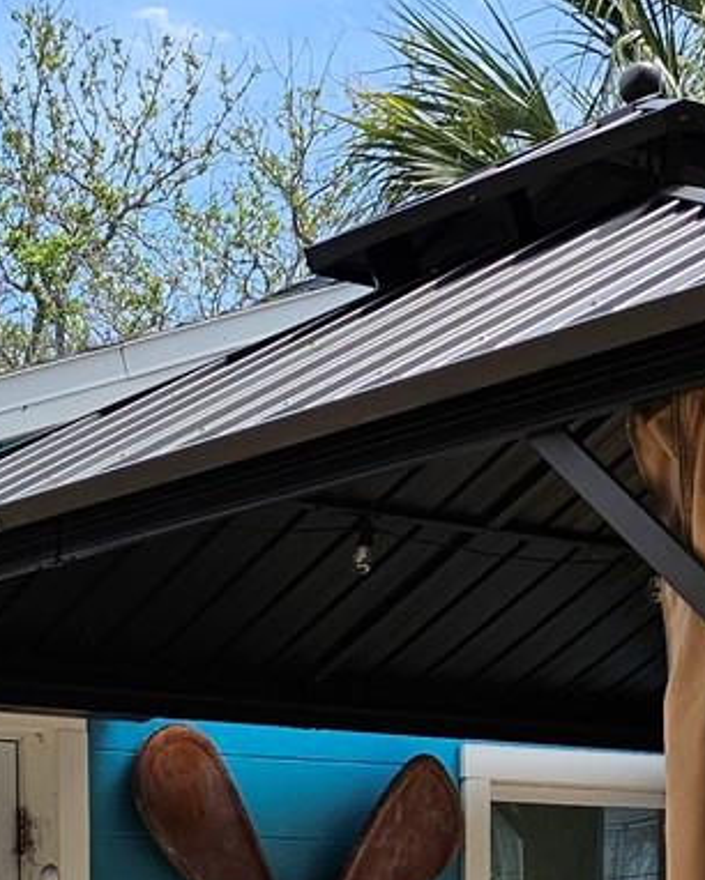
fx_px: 2450
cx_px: -164
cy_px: 1106
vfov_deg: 19.0
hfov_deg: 15.7
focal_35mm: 94
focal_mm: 5.4
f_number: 1.8
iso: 25
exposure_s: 1/1354
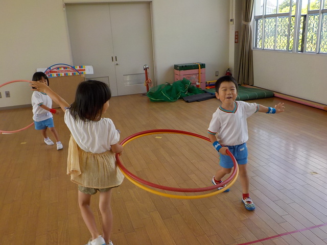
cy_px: 122
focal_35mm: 30
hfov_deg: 60.0
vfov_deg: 46.8
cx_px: 164
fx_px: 283
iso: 125
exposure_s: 1/160
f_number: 3.3
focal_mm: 4.1
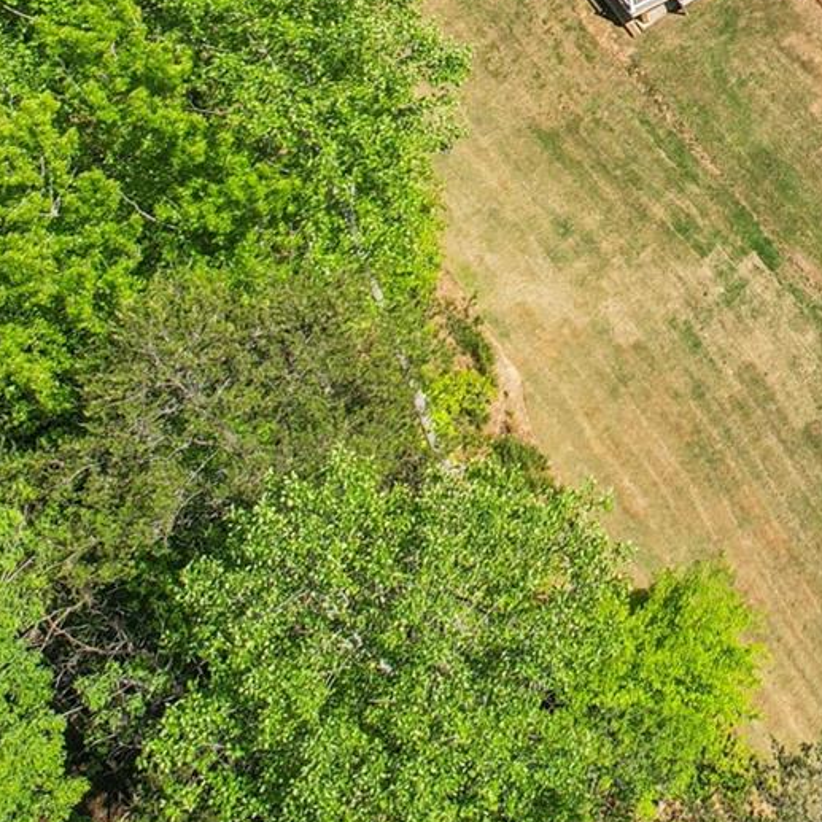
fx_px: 1988
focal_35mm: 74
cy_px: -211
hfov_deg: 21.4
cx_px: 1032
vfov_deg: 21.4
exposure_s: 1/320
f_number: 2.8
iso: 140
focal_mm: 8.4
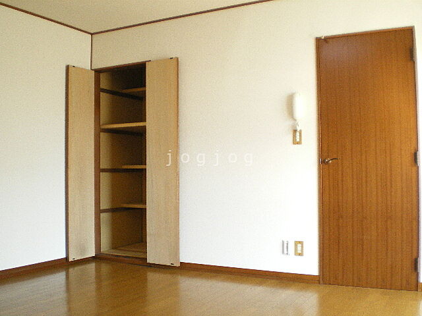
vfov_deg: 37.7
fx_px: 463
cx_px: 211
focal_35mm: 38
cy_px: 158
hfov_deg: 49.0
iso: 400
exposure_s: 1/50
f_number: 3.1
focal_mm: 6.3
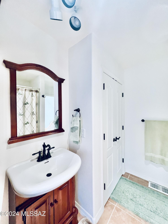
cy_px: 112
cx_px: 84
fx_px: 84
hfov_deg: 89.9
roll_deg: +0.1
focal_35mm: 13
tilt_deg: -3.6
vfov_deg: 106.2
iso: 250
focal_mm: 1.57
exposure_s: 1/60
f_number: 1.8
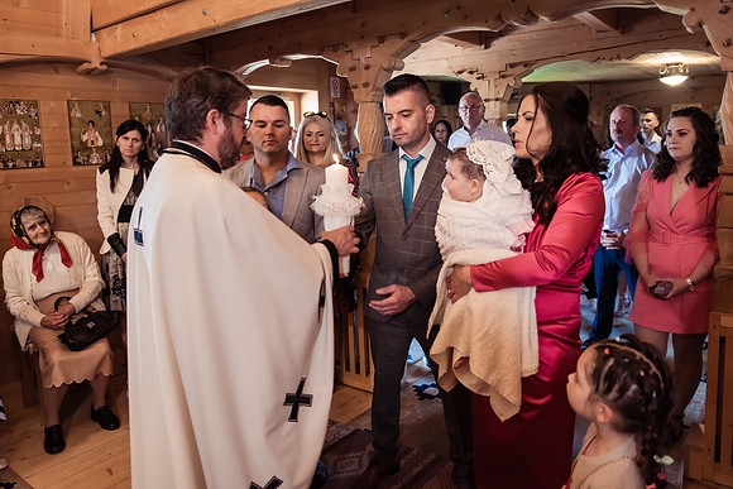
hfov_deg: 67.3
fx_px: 550
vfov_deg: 47.8
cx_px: 387
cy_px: 214
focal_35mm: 27
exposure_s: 1/100
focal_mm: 24
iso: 1600
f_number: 2.8
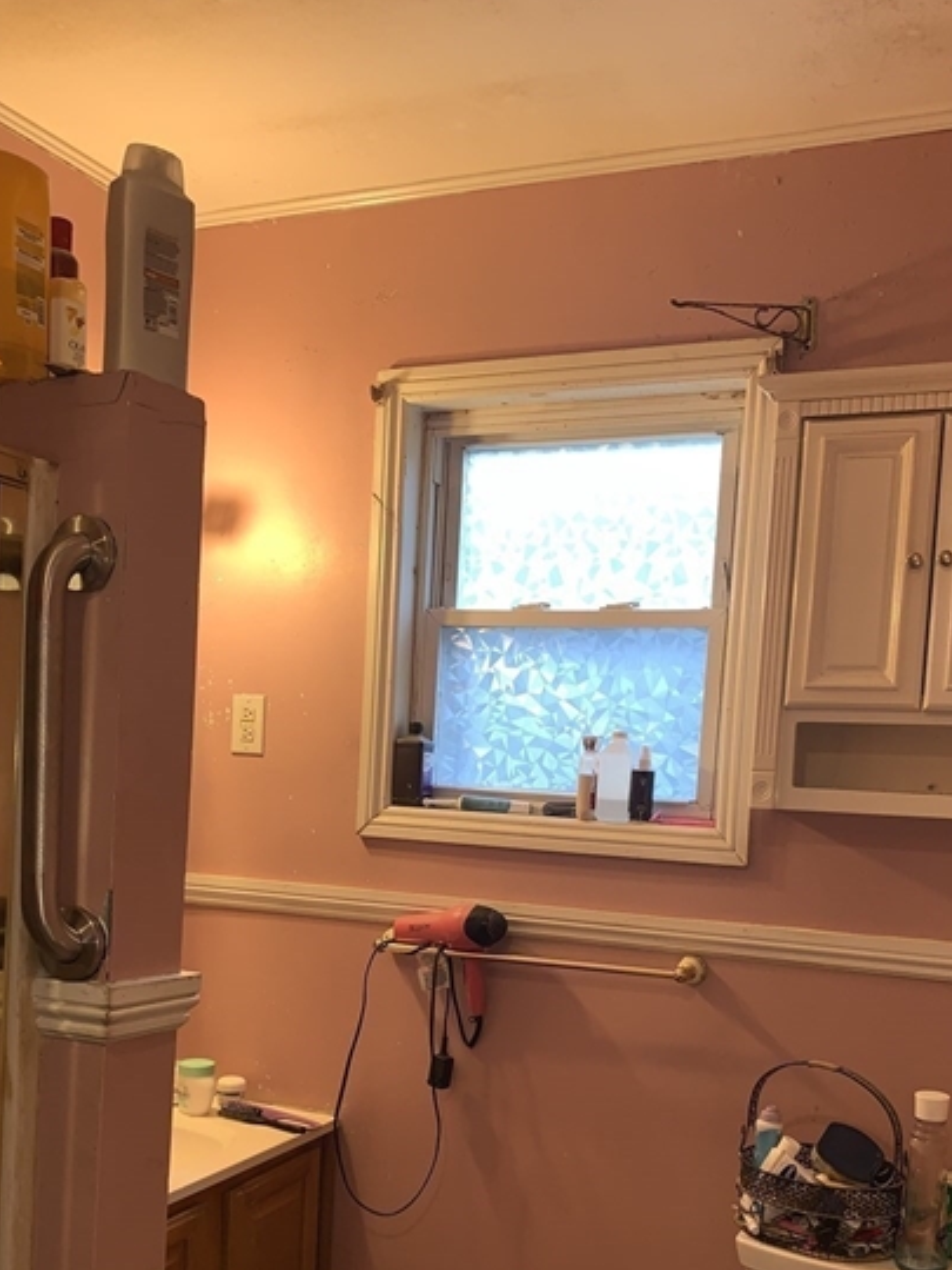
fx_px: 1357
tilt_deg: -2.7
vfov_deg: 48.9
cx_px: 472
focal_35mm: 37
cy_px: 887
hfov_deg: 38.7
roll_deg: -3.5
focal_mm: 4.25
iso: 25
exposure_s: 1/20
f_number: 1.8
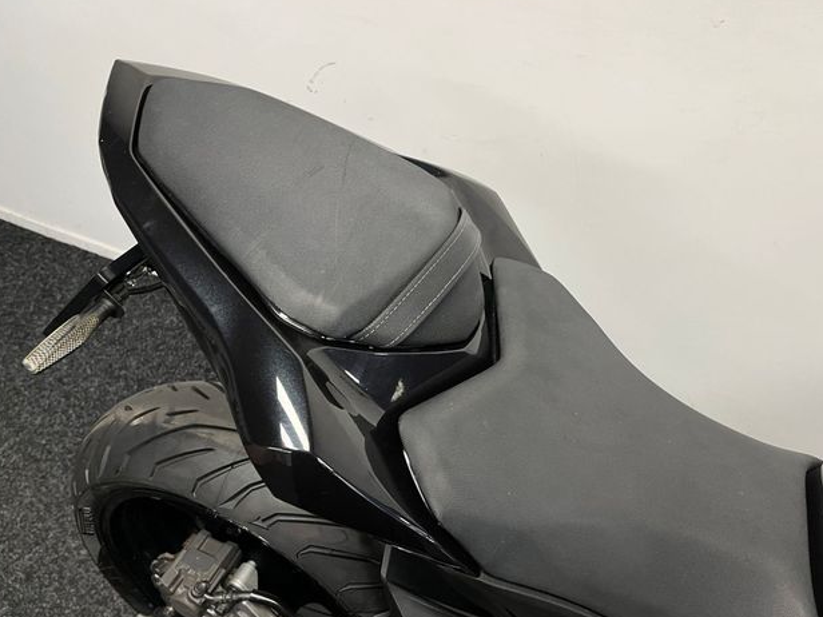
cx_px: 410
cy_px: 306
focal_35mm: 27
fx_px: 642
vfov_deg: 51.4
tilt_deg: -45.2
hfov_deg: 65.3
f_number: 1.6
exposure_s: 1/50
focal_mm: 5.1
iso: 125
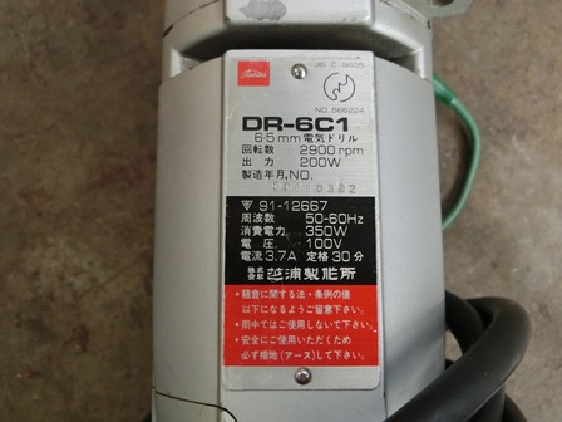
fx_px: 633
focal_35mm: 39
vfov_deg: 36.8
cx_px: 281
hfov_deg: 47.9
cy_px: 211
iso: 800
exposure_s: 1/125
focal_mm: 6.9
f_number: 4.1
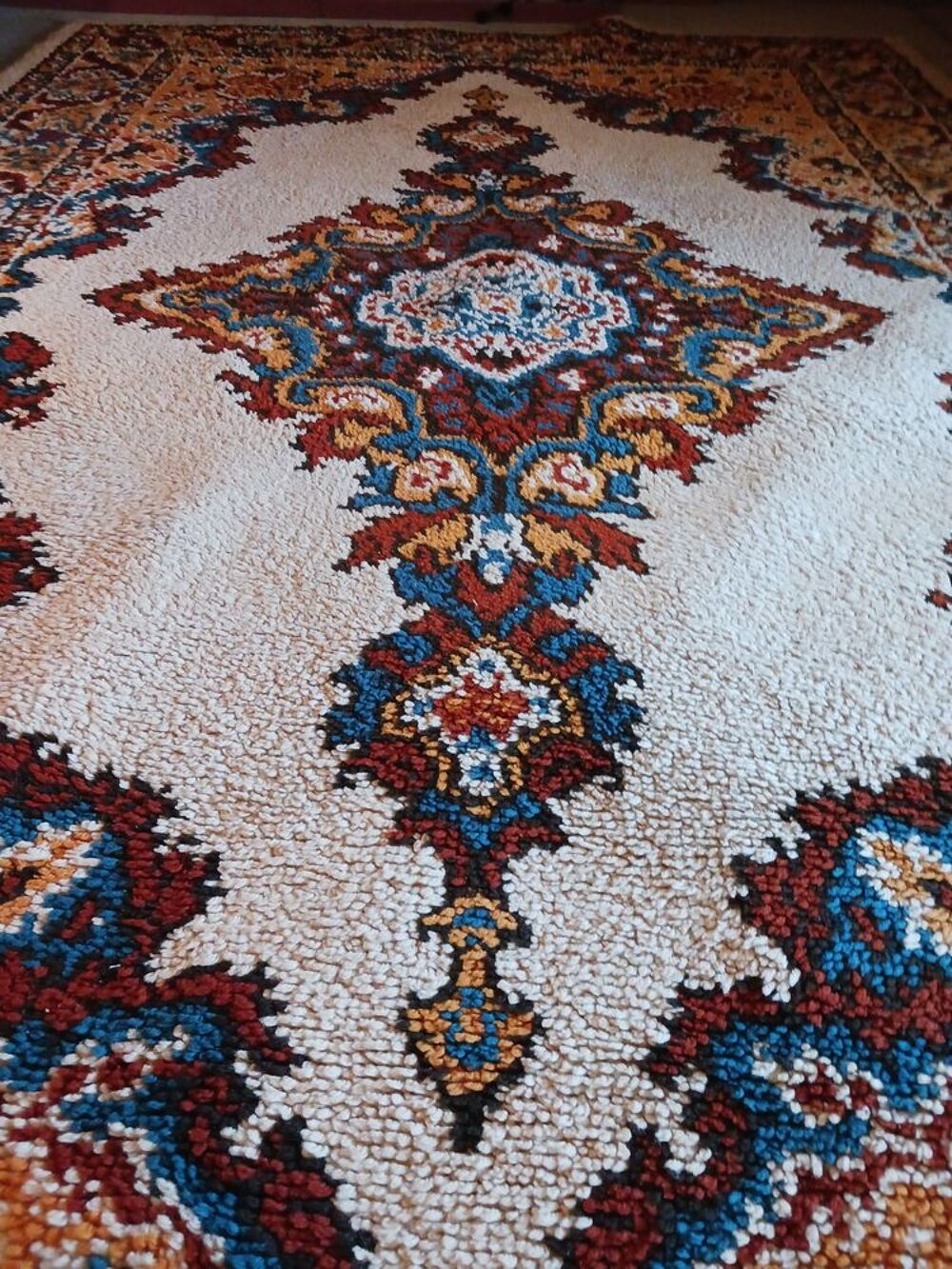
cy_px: 634
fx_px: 990
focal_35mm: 27
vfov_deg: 65.3
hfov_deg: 51.4
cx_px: 476
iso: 800
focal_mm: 4
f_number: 1.8
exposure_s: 1/16.7
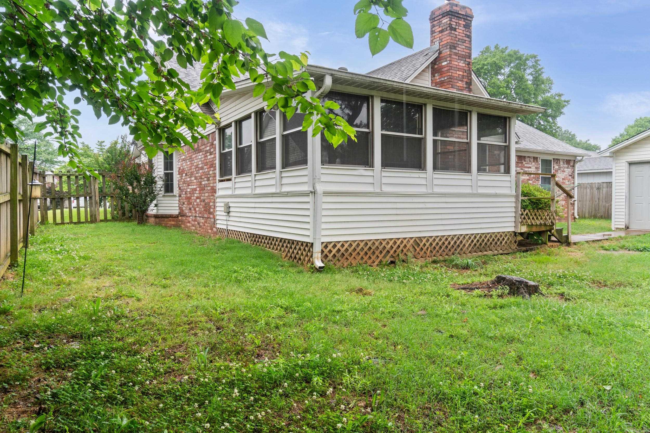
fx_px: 433
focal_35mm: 24
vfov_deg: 53.1
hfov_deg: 73.8
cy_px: 216
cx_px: 325
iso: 250
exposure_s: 1/20
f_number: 9
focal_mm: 16
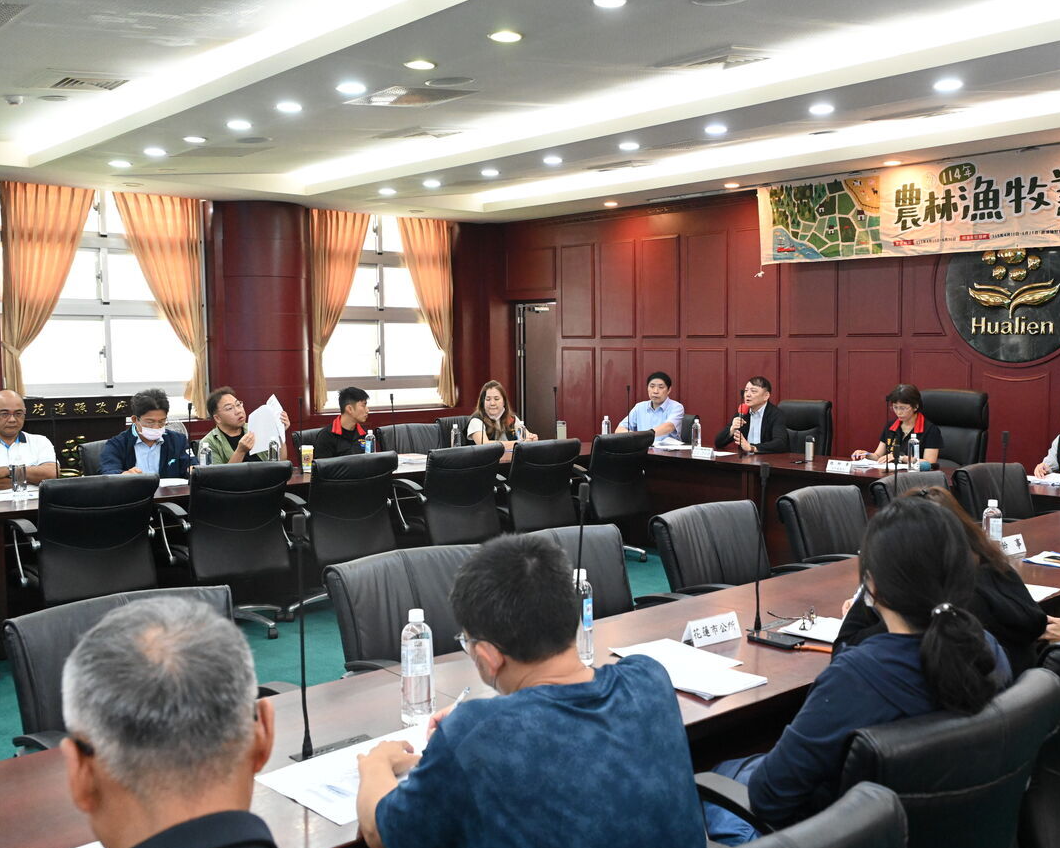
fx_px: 1067
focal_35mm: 34
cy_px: 426
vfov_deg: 43.4
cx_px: 622
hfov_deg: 52.6
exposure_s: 1/200
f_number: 5.6
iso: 6400
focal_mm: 30
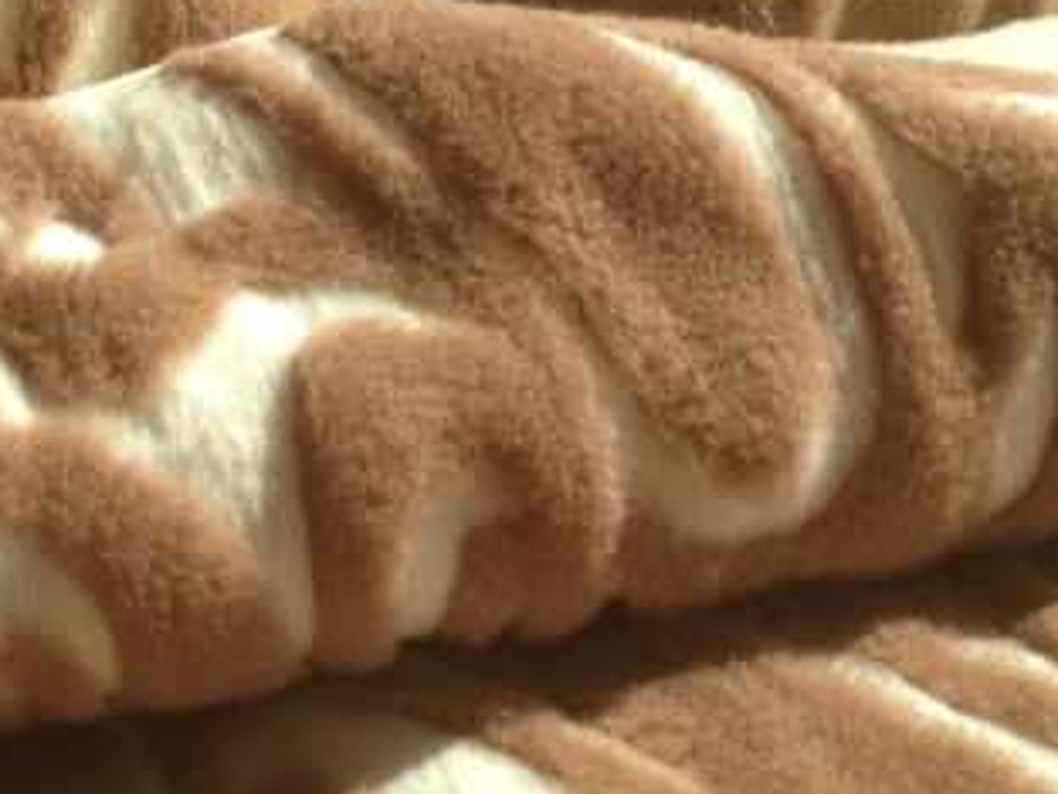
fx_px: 2292
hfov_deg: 25.9
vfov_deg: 19.5
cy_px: 207
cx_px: 375
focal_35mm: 75
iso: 50
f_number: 2.4
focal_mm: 4.13
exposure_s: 1/1178
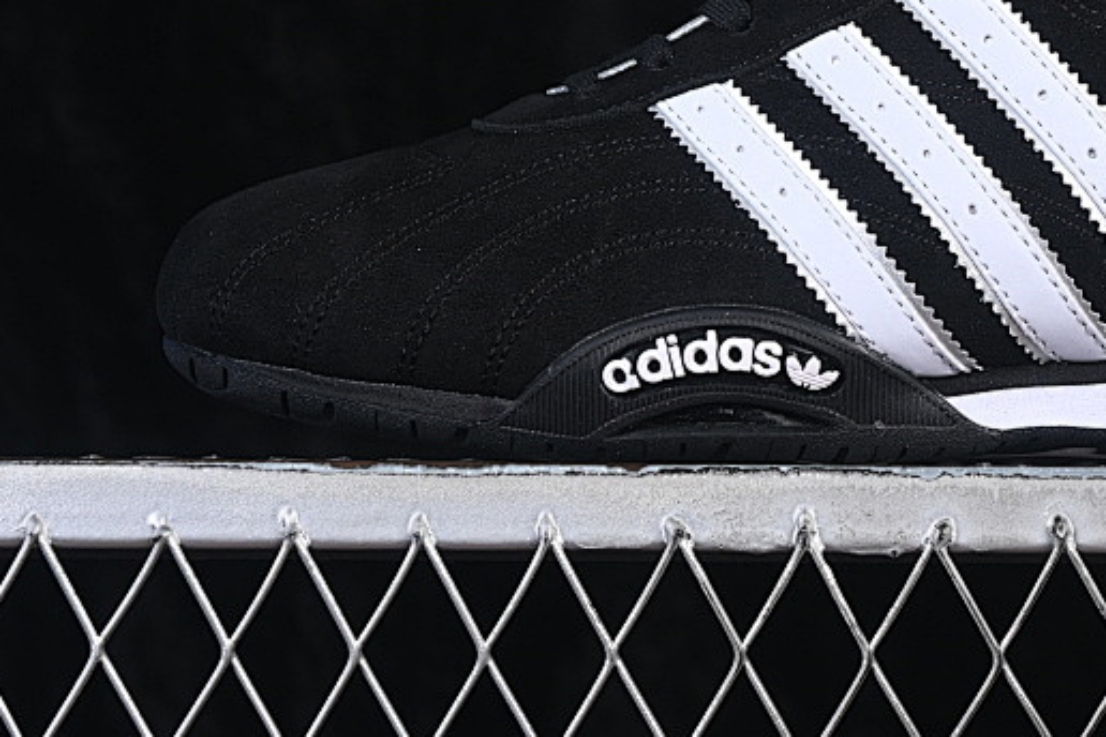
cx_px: 926
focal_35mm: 157
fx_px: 4823
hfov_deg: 13.0
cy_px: -15
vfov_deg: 8.7
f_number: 6.3
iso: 160
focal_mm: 50
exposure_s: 1/60
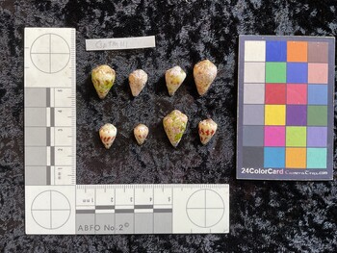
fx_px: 283
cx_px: 168
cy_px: 126
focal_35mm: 29
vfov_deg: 48.3
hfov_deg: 61.6
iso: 40
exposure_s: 1/50
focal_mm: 3
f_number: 1.8
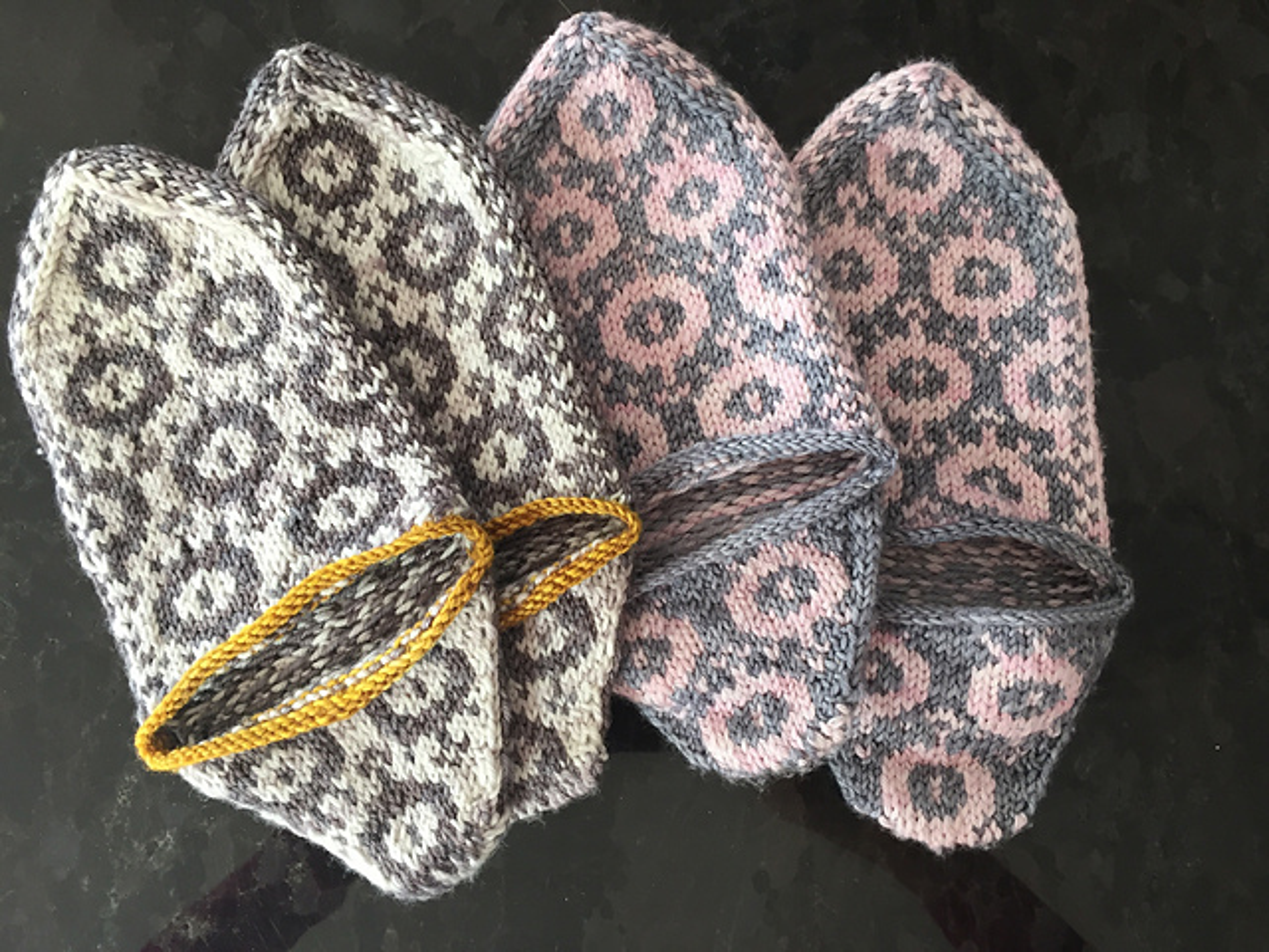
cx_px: 634
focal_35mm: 29
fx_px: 1063
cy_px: 476
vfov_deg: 48.2
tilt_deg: -80.1
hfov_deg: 61.7
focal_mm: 4.15
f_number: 2.2
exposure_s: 1/30
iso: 32
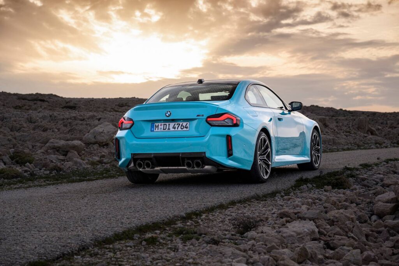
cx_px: 200
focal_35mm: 69
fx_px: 765
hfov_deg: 29.2
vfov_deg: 19.7
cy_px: 133
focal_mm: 69
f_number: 6.3
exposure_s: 1/60
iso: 80
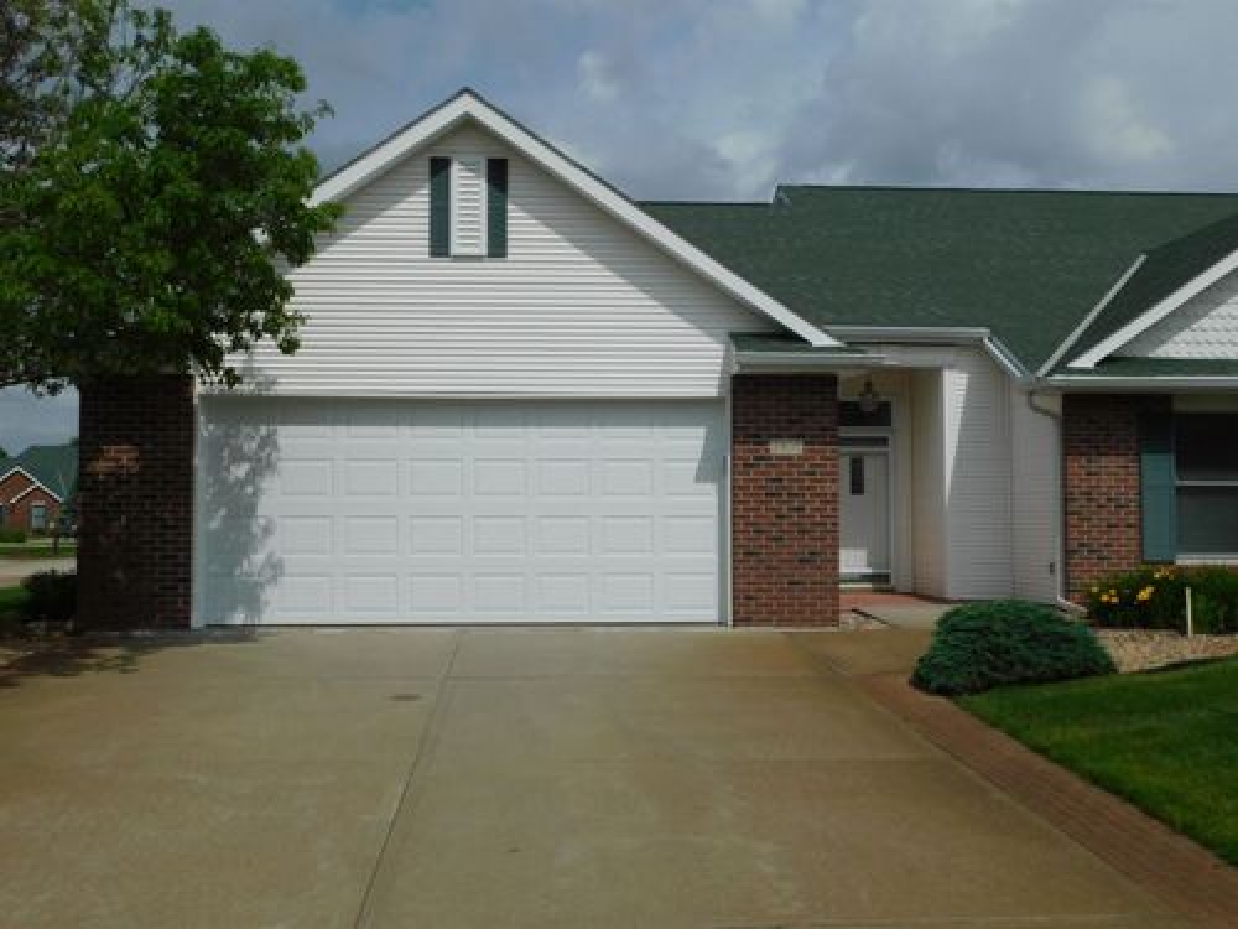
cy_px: 464
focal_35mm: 36
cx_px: 619
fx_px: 1287
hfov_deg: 51.4
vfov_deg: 39.7
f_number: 7
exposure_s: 1/1250
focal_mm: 6.3
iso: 125
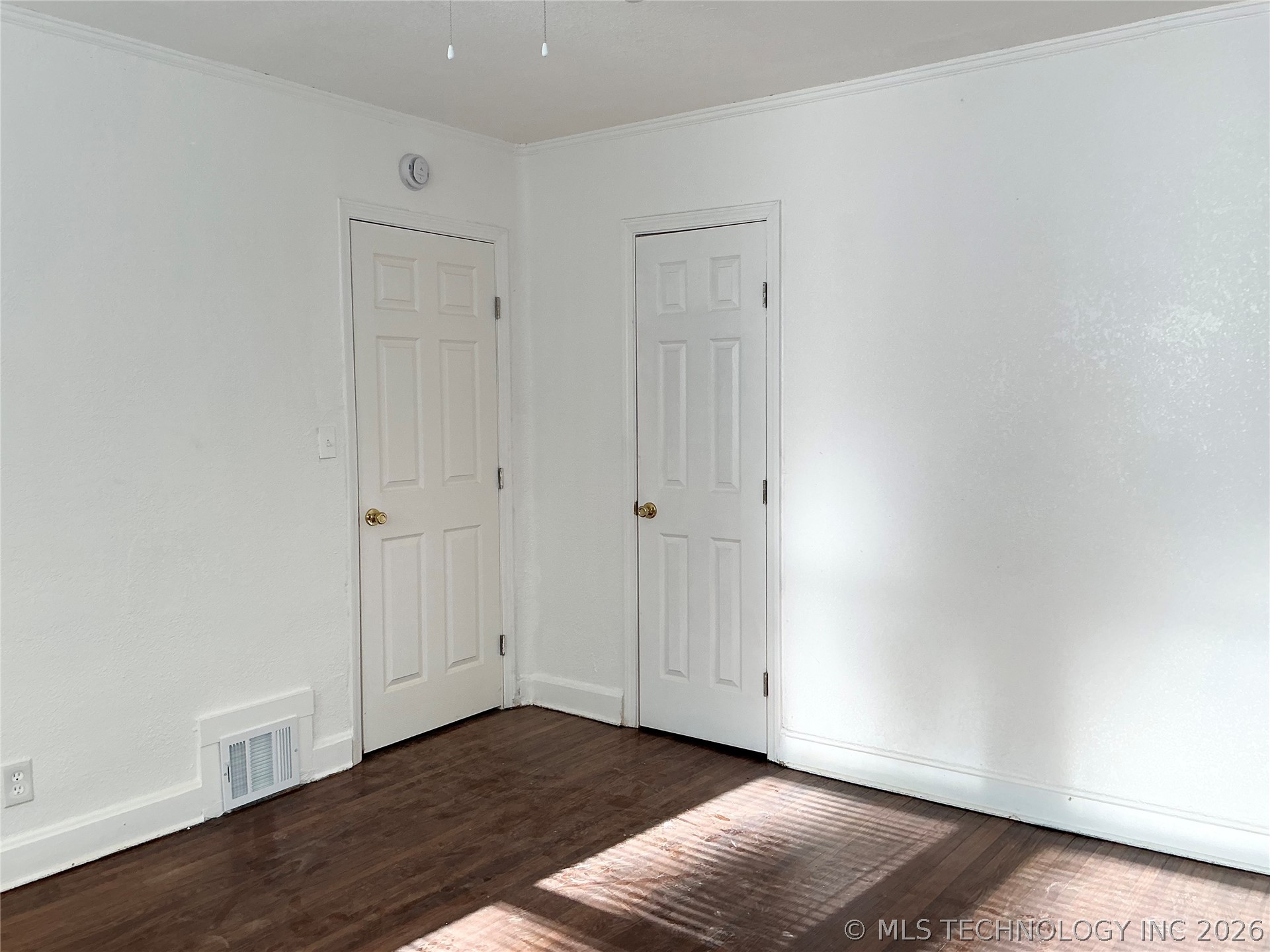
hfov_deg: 61.7
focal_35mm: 29
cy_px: 476
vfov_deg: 48.2
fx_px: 1064
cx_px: 635
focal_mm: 3
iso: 25
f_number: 1.8
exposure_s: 1/120
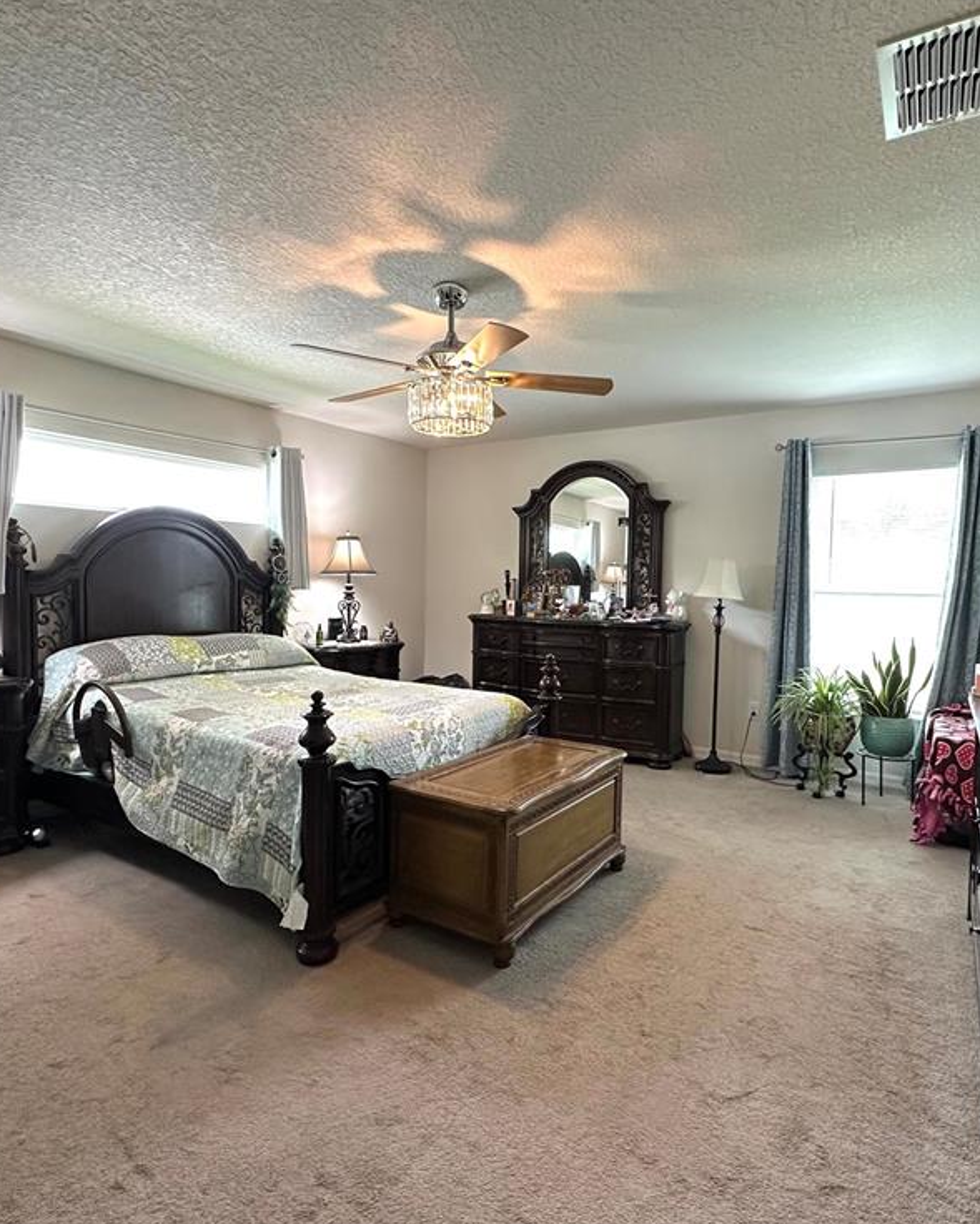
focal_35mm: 19
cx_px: 509
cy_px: 610
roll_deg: -1.6
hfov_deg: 70.8
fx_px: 689
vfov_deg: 83.3
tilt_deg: -2.8
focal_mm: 2.22
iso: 250
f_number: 2.2
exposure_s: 1/120
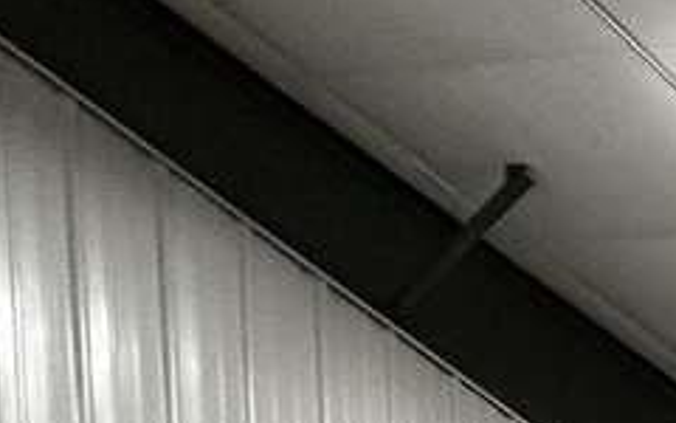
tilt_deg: -3.5
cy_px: 1300
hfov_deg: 13.4
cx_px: 1791
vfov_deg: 10.7
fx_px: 1455
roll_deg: -1.7
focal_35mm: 79
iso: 250
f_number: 2.2
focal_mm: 2.22
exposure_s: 1/60
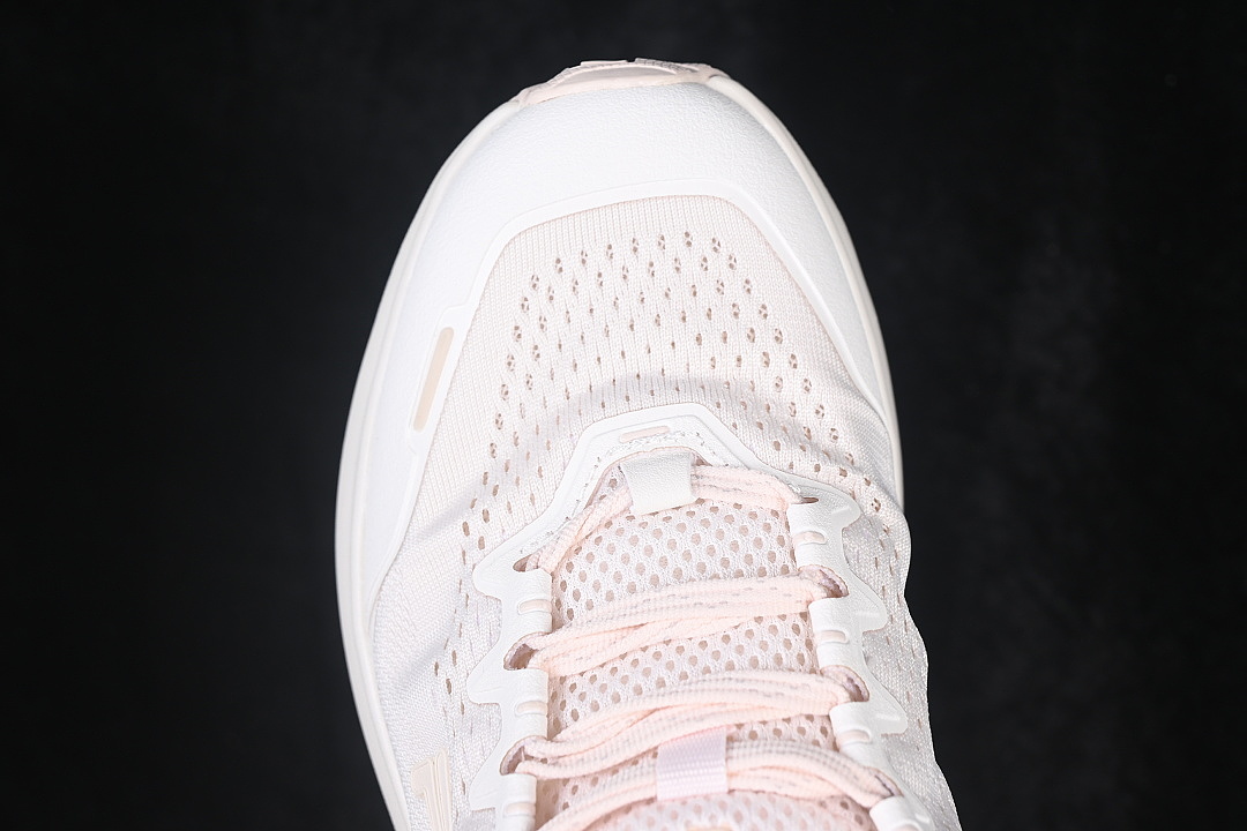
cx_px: 624
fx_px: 2598
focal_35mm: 75
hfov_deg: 27.0
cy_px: 416
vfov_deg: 18.2
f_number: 7.1
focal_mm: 50
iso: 160
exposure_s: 1/80
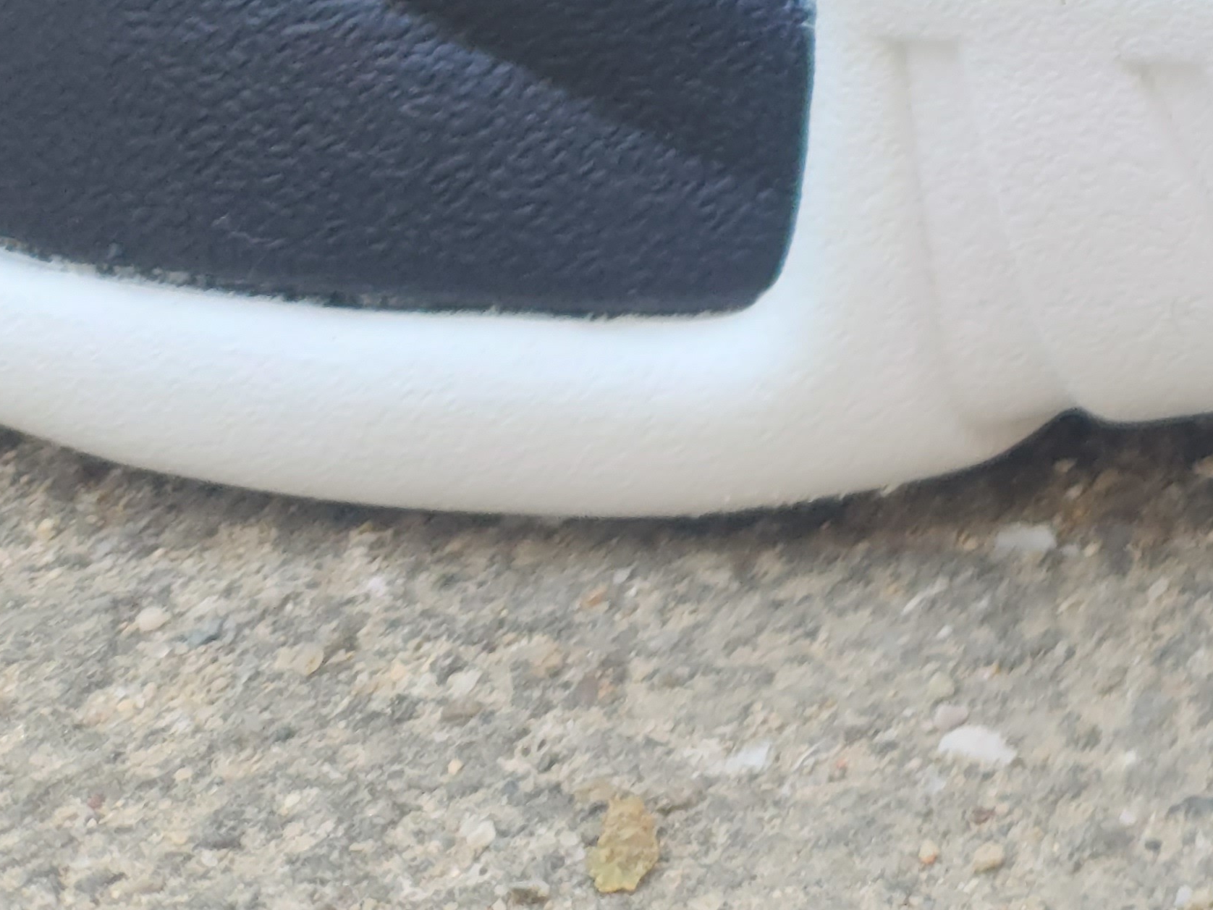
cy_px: -1184
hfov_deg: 15.3
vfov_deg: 11.3
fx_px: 3925
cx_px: 2134
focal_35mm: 112
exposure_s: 1/100
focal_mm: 5.4
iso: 25
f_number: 1.8
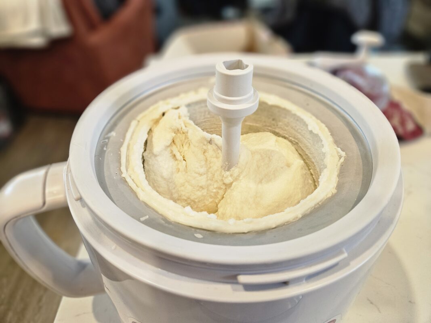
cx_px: 216
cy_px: 162
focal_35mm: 23
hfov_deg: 73.9
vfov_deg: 58.9
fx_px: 286
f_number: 1.8
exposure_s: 1/120
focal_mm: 5.4
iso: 250
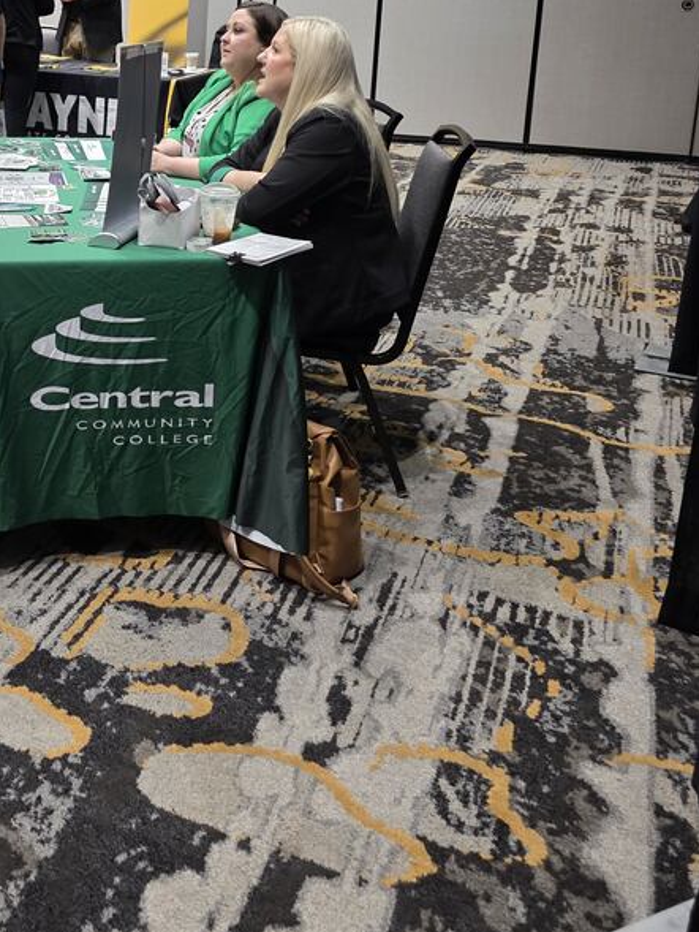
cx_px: 98
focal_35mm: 40
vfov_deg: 44.7
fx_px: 1077
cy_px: 196
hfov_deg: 34.4
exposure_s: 1/120
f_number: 1.7
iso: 400
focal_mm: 6.3
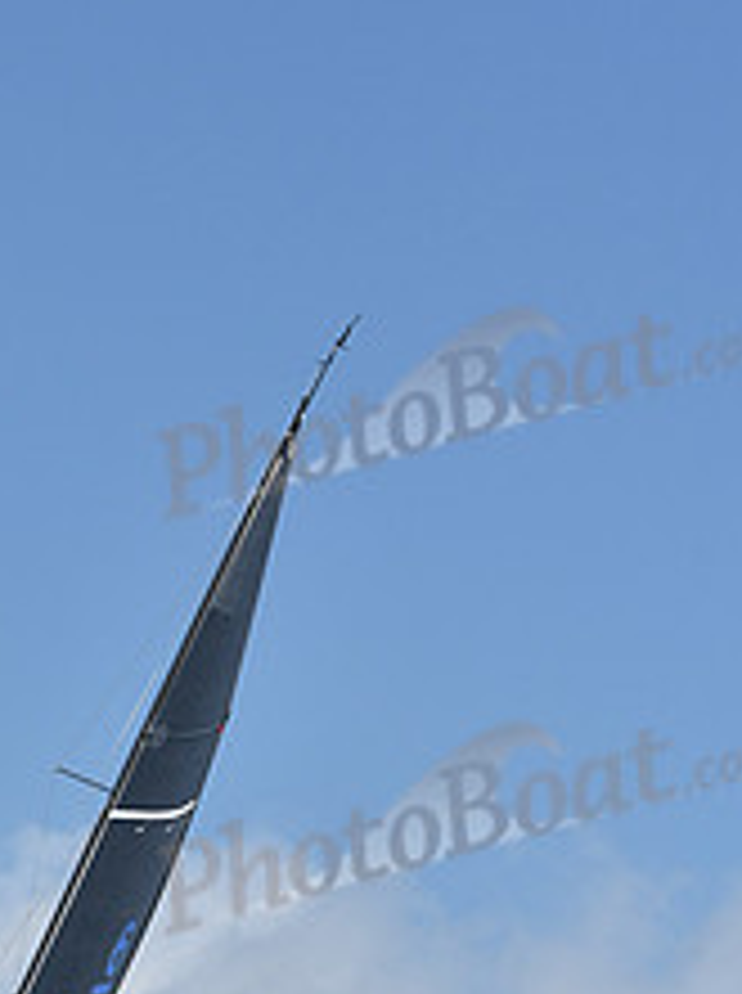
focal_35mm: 177
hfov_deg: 8.3
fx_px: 5073
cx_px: -74
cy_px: 1115
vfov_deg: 11.0
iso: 250
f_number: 7.1
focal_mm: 70
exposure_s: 1/1250
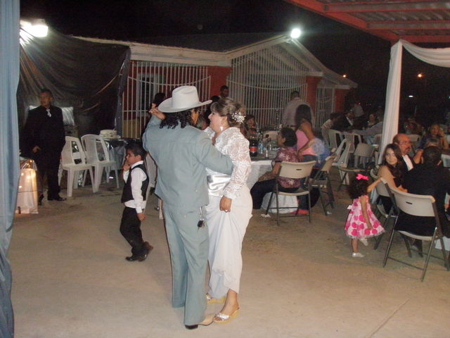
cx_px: 225
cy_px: 169
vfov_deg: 37.7
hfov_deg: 49.0
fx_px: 494
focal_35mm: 38
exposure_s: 1/30
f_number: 3.5
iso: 640
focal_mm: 6.7
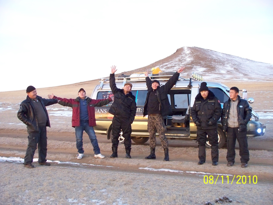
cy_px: 102
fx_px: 371
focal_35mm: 47
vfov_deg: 30.9
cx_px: 136
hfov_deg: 40.4
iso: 400
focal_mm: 9.86
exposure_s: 1/40
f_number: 2.9
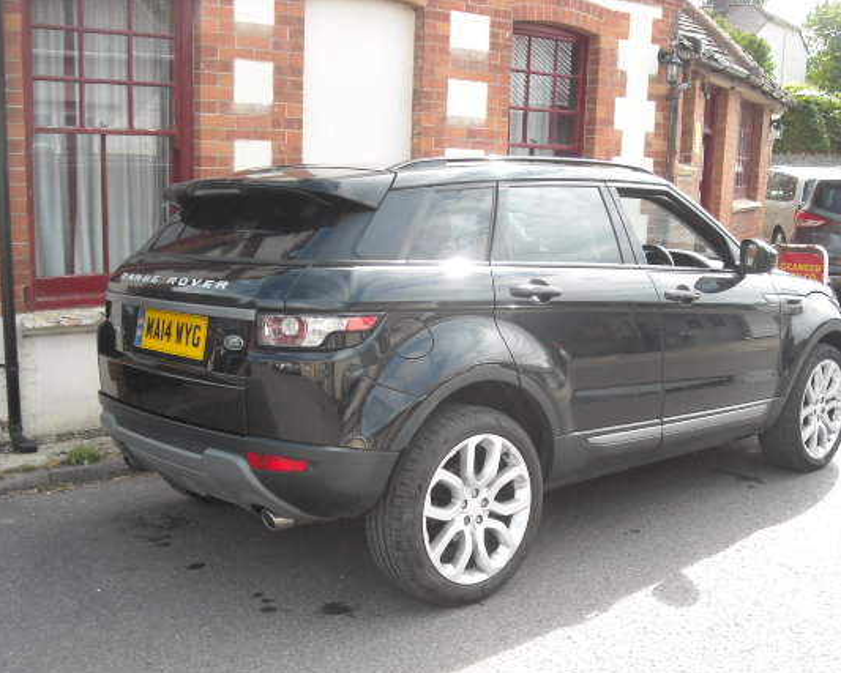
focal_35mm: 41
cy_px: 377
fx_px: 1021
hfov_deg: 44.8
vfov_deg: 36.5
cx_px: 439
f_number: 2.8
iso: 64
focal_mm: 5.7
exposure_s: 1/239
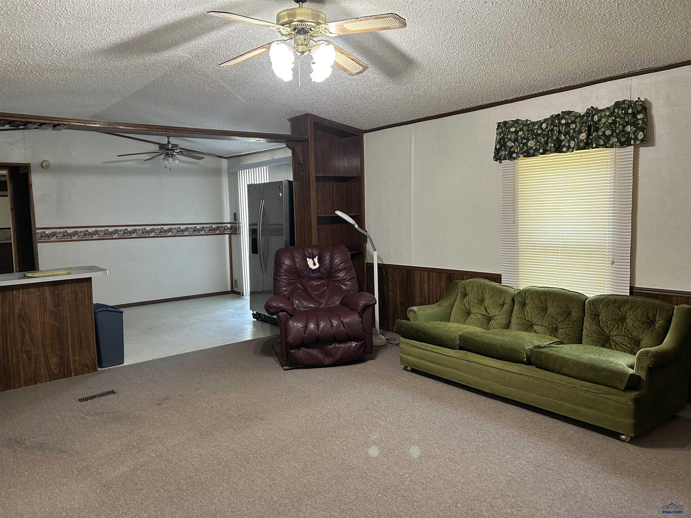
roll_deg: +2.2
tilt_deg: -4.8
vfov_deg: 53.1
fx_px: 519
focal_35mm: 26
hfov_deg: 67.3
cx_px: 346
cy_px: 259
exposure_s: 1/60
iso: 160
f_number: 1.5
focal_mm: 5.7
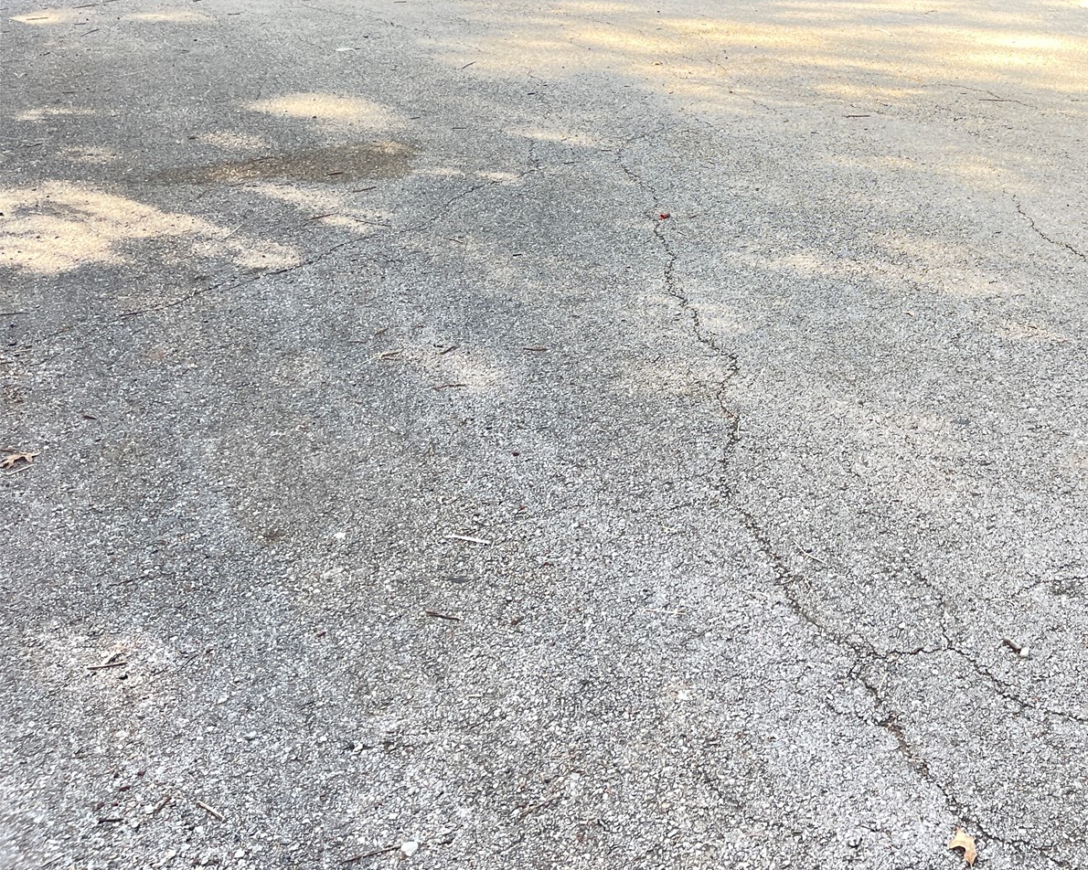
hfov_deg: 41.1
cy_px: 182
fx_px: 1352
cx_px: 935
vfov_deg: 34.6
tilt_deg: -16.0
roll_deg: +3.9
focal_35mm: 42
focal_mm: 5.1
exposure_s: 1/121
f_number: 1.6
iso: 50
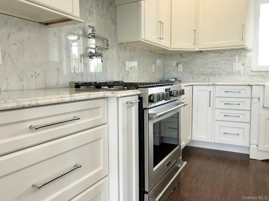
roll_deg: +0.6
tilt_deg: -5.0
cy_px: 100
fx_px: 218
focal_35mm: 28
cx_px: 134
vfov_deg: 49.7
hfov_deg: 63.4
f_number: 1.8
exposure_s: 1/30
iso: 32
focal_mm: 3.99
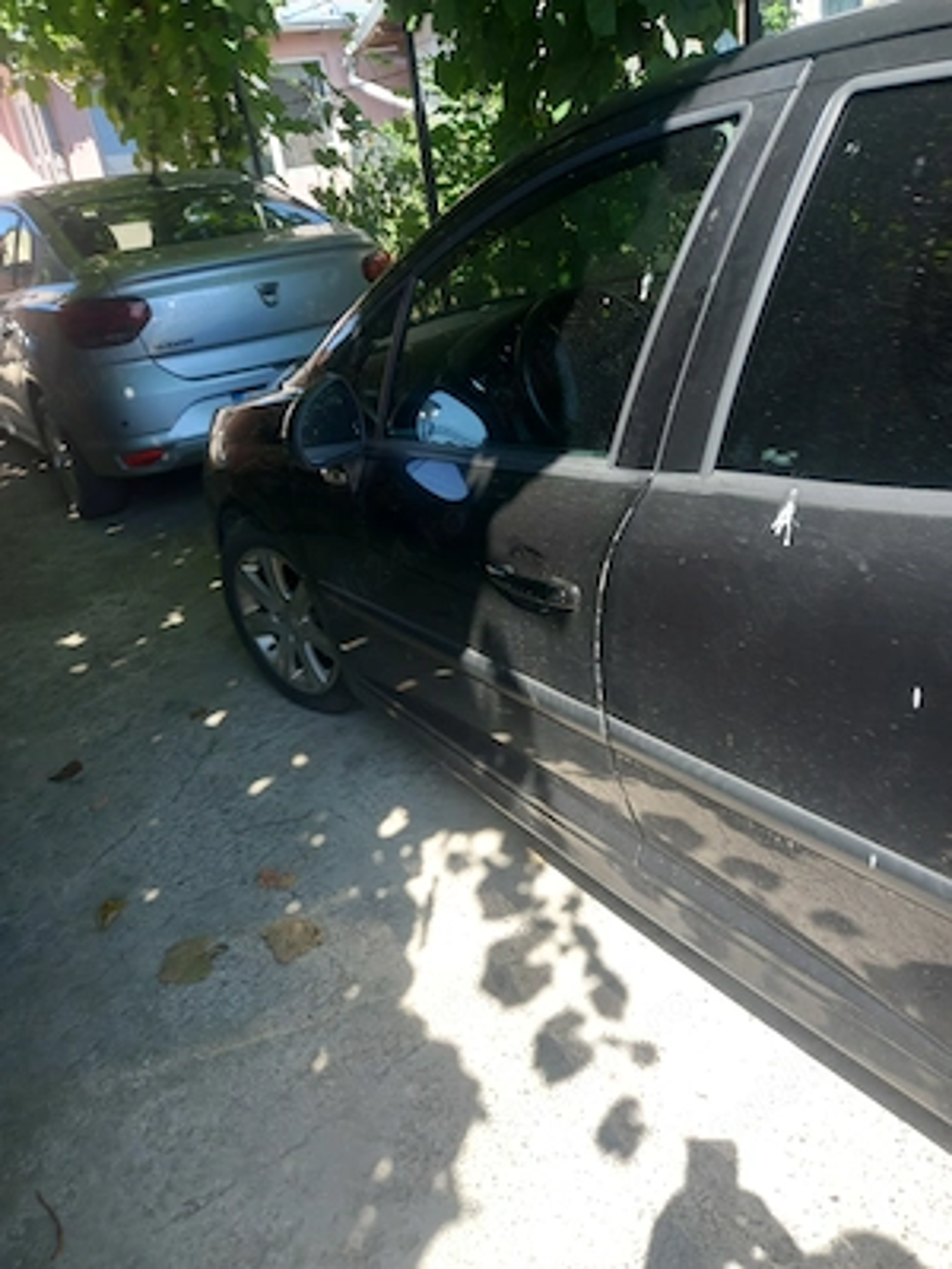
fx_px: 917
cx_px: 476
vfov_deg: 69.4
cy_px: 634
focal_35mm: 25
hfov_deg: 54.9
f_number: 2
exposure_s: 1/100
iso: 32
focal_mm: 4.6
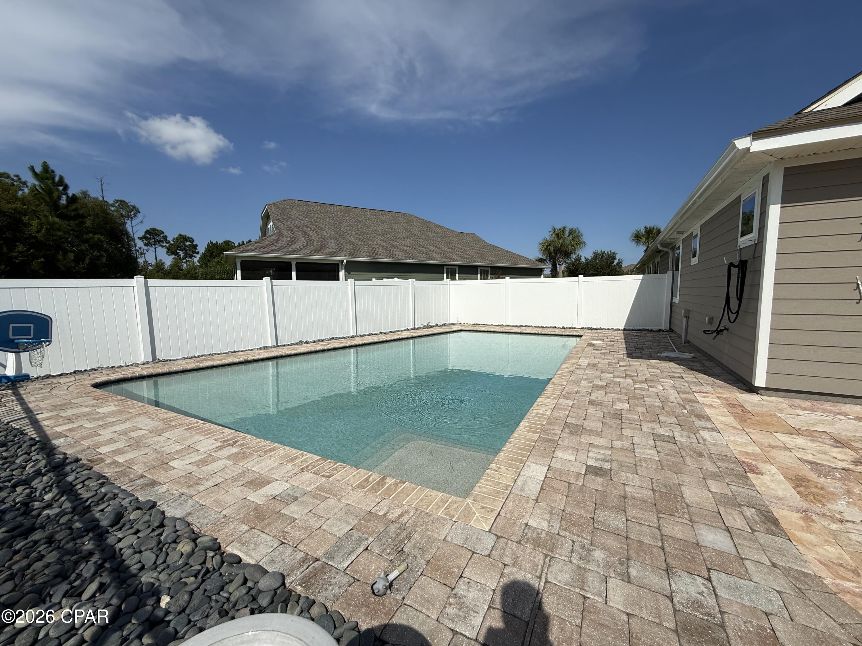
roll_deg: -0.1
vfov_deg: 85.7
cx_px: 431
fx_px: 349
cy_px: 323
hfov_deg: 102.1
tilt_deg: -5.6
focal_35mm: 14
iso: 50
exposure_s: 1/6803
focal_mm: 2.22
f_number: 2.2
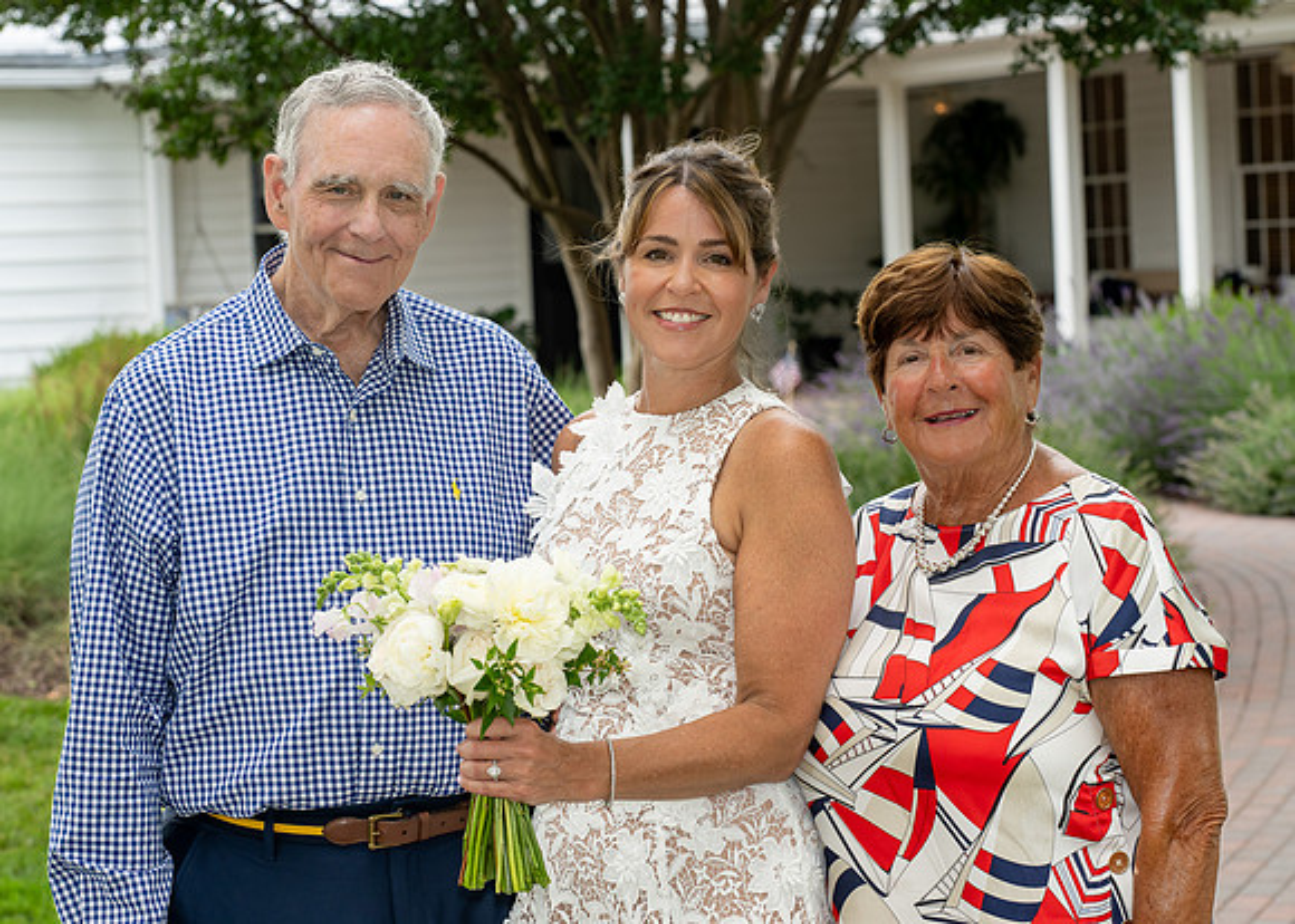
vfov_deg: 13.1
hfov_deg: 18.3
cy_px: 451
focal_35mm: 110
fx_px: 4029
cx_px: 617
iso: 450
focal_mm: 98
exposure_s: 1/250
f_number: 8
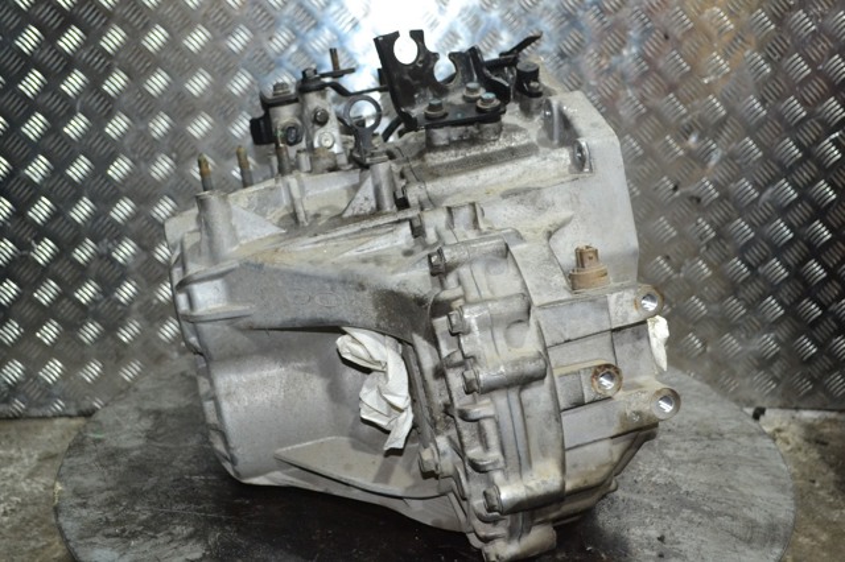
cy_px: 281
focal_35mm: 39
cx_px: 422
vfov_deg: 34.2
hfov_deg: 49.6
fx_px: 915
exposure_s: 1/60
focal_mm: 26
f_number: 4.2
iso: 1400
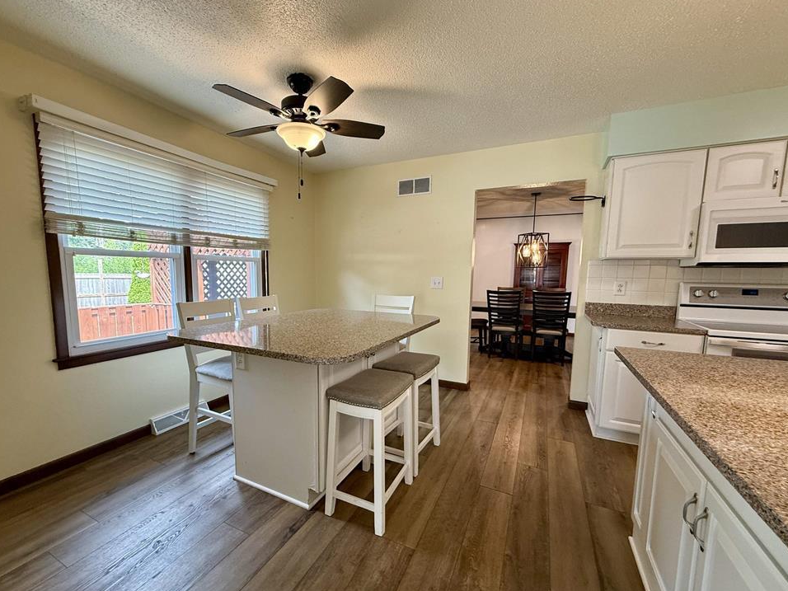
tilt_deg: -4.9
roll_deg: +0.0
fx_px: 341
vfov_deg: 81.7
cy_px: 310
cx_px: 374
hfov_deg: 98.1
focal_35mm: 15
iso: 250
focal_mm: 2.22
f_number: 2.2
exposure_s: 1/120
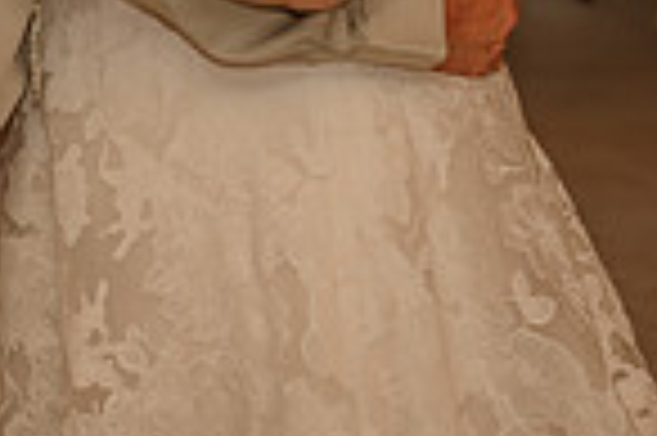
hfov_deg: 7.5
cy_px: -391
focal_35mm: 274
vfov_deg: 4.9
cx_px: 58
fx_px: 4995
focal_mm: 69
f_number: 4
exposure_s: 1/200
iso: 320
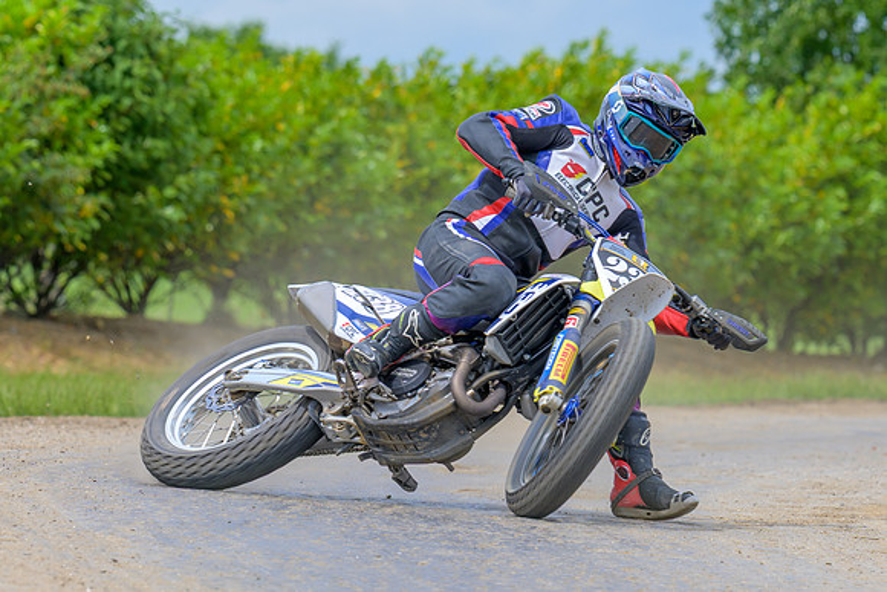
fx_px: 12791
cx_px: 443
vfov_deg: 2.7
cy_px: 349
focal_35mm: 519
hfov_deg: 4.0
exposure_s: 1/400
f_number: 7.1
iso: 200
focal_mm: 290
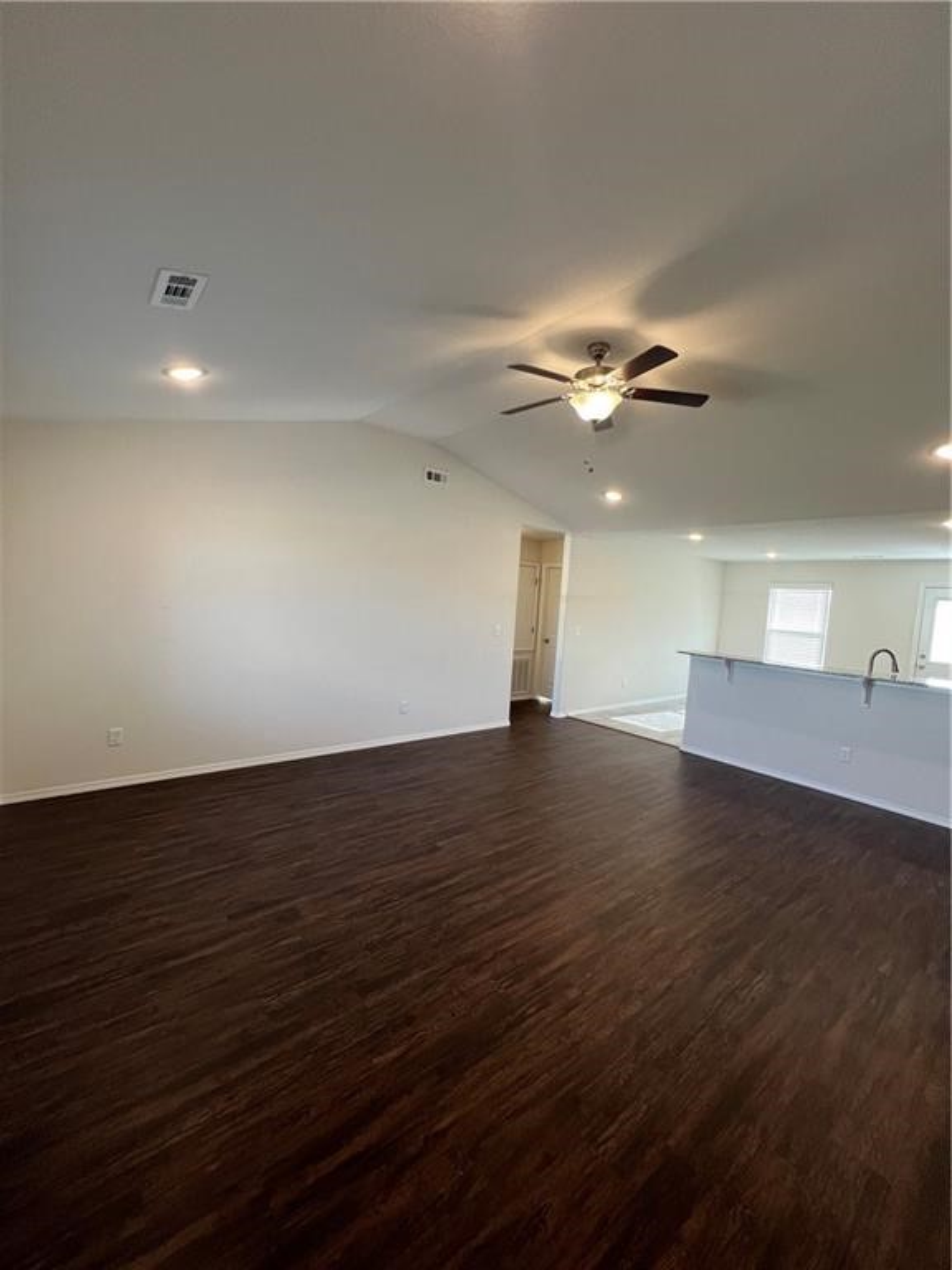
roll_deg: -3.6
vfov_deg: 106.2
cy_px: 635
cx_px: 476
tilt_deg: -3.9
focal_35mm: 13
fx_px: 477
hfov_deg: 89.9
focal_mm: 1.57
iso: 160
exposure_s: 1/120
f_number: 1.8
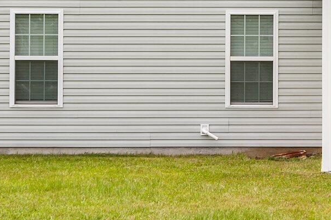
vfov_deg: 12.3
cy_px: -48
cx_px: 329
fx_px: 1002
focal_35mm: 109
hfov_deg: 18.3
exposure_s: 1/500
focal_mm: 32
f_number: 11
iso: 400
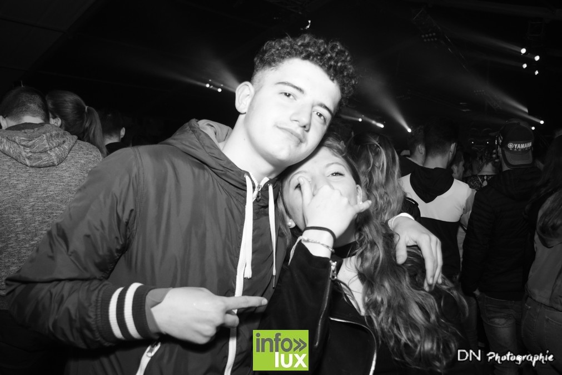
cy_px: 188
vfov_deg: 40.0
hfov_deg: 57.2
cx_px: 281
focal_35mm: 33
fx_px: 515
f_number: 3.8
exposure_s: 1/60
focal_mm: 22
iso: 1600
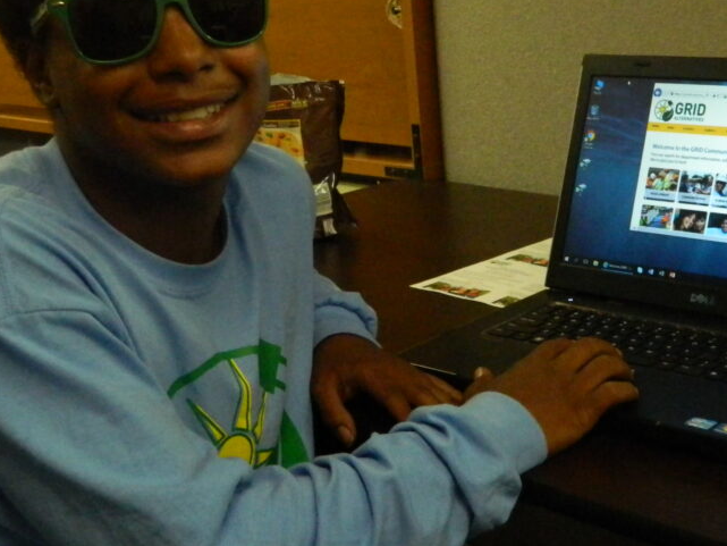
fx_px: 1218
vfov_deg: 25.2
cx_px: 510
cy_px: 314
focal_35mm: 58
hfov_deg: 32.8
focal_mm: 5.6
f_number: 3.2
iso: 800
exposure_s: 1/80
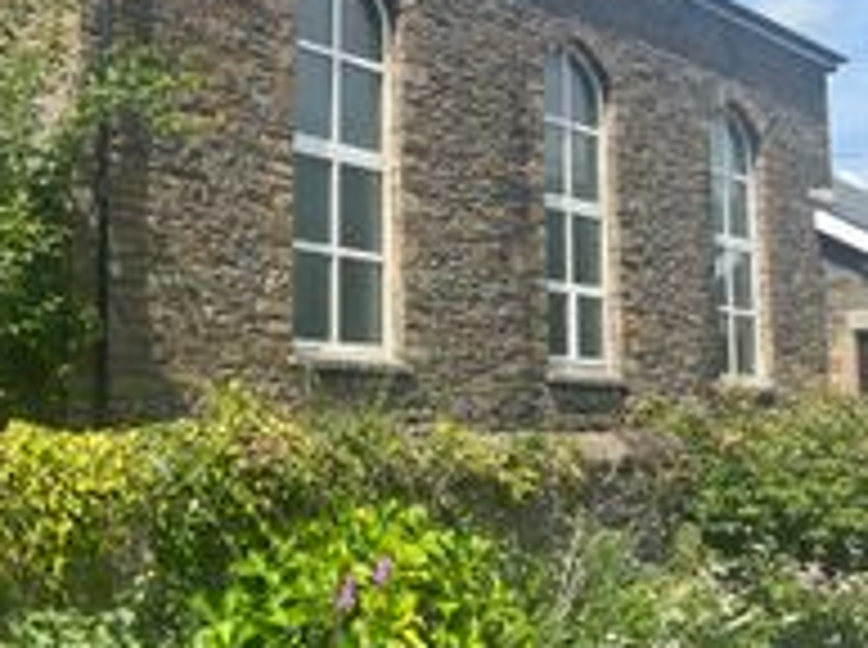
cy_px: 248
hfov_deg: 33.6
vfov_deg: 26.9
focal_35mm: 54
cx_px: 76
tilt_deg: +7.1
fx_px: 1352
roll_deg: -0.5
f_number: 1.5
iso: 50
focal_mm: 5.7
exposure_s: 1/3257
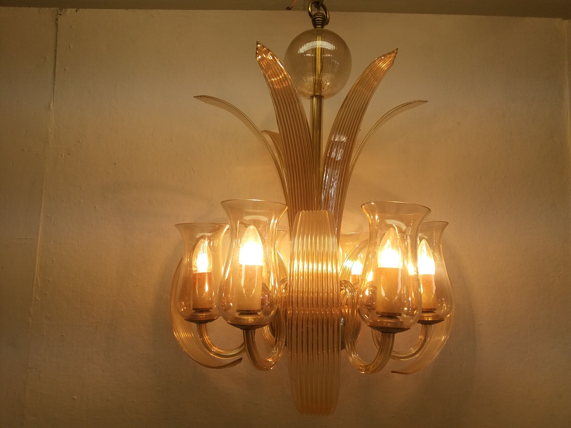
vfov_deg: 49.7
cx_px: 286
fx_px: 462
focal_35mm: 28
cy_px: 214
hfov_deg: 63.4
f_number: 1.9
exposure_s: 1/132
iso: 64
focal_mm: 3.7
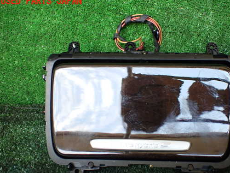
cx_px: 136
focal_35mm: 36
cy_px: 99
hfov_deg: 51.1
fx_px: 239
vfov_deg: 39.6
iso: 320
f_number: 2.3
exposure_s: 1/125
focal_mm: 5.4
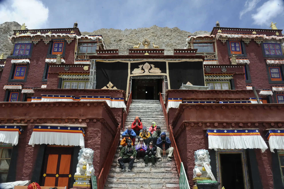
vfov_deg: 41.1
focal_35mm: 32
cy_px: 94
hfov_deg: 58.8
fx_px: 252
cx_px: 142
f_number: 16
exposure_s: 1/1000
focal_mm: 32
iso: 1250
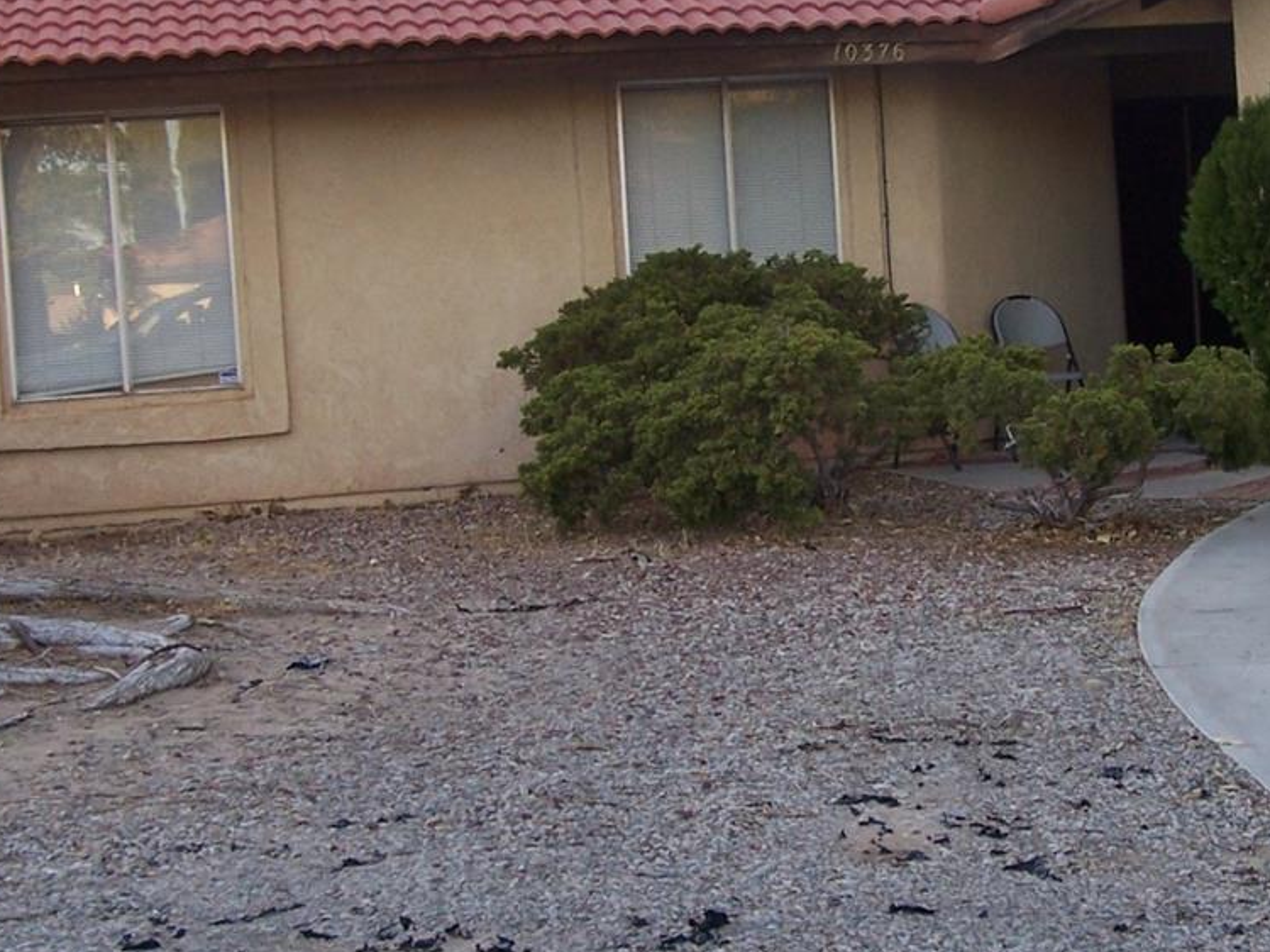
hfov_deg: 25.5
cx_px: 840
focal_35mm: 76
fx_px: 2787
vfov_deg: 19.4
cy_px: 395
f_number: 2.8
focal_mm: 6.3
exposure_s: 1/125
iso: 80
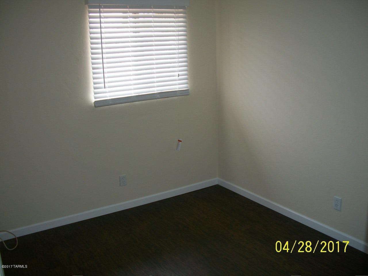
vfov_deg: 40.7
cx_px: 184
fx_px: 372
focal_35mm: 35
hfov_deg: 52.6
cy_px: 138
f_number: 3.1
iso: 80
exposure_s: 1/60
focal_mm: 6.3
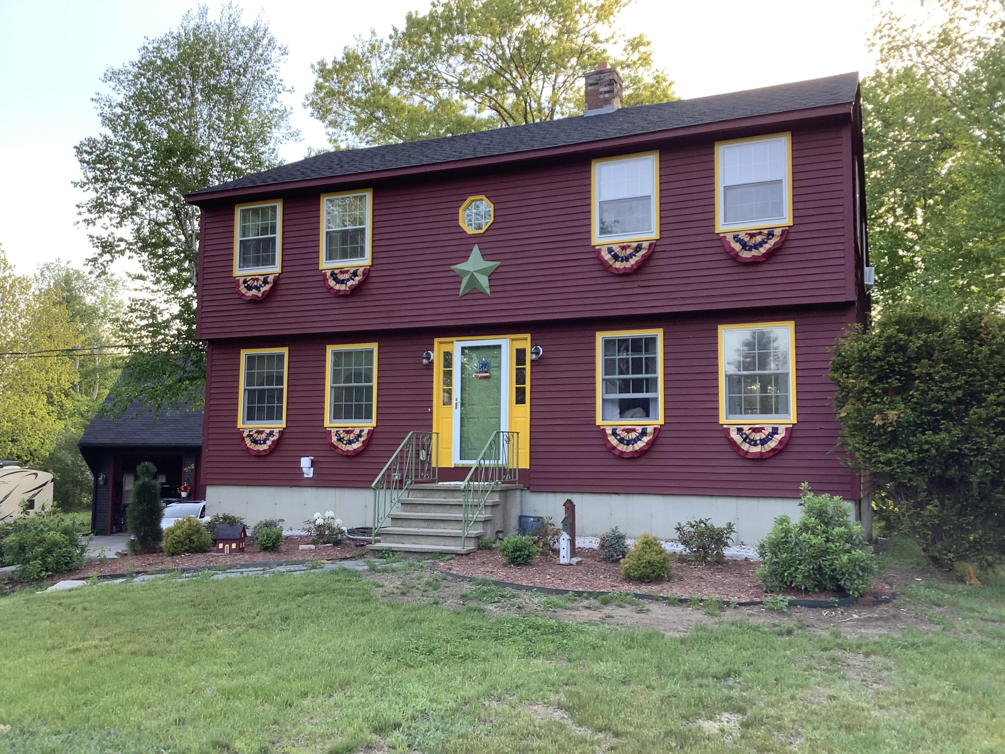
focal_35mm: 31
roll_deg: -2.6
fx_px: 900
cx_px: 502
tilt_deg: +6.6
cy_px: 377
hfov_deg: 58.4
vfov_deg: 45.4
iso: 50
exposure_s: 1/120
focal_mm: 3.3
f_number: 2.4
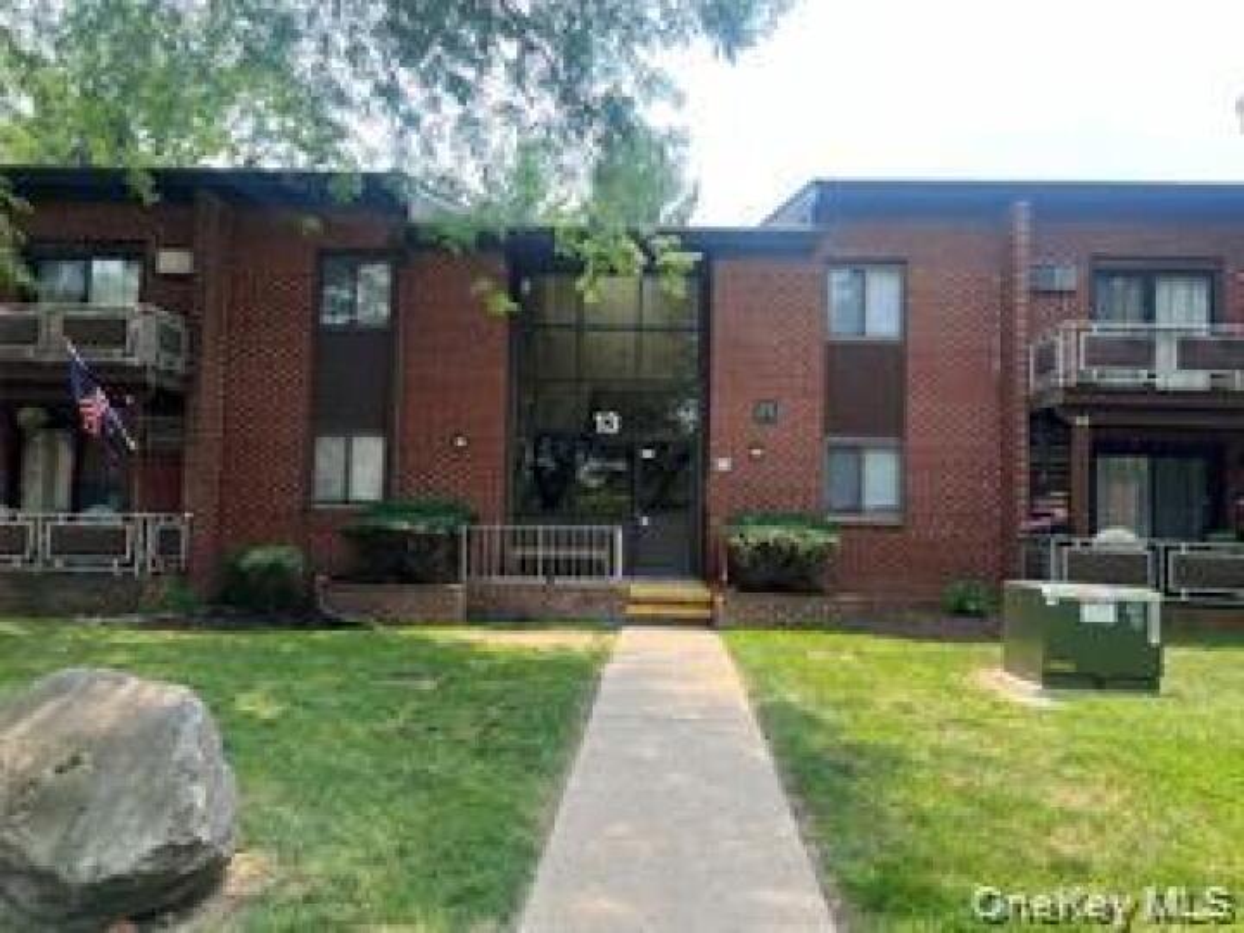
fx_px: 934
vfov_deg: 53.1
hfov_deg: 67.3
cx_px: 622
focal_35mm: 26
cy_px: 466
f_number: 1.5
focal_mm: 5.7
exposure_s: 1/775
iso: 50
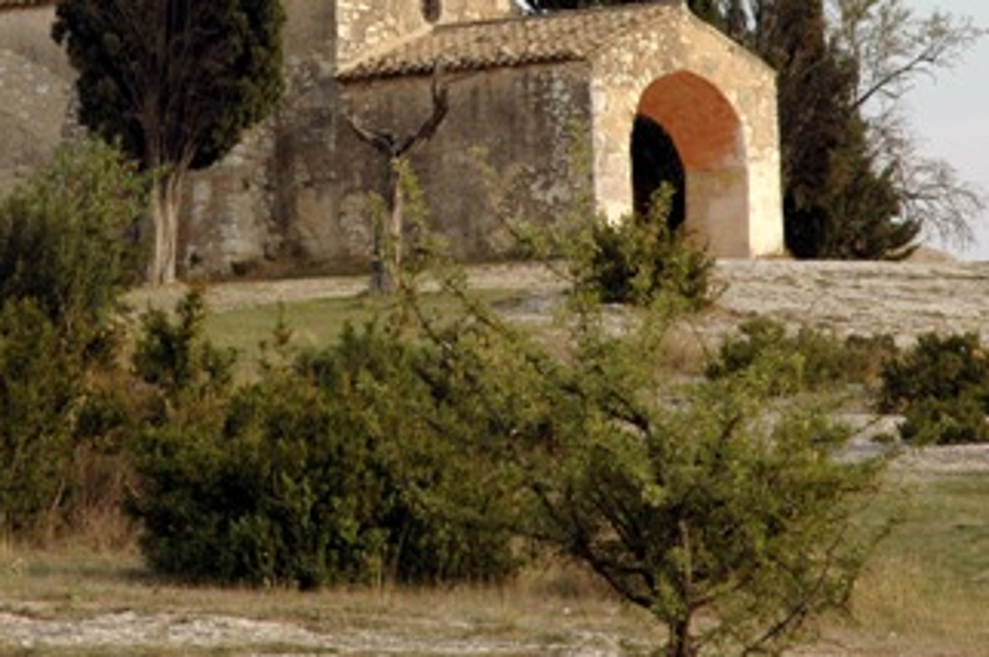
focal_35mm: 209
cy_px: 31
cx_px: 362
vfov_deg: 6.5
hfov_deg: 9.8
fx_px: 5736
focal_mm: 70
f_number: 9
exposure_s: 1/320
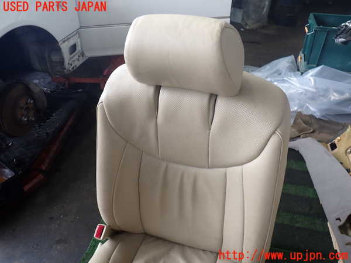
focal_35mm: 30
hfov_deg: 60.0
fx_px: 304
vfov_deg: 46.8
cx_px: 176
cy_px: 132
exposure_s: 1/125
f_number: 2.3
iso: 160
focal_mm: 5.4
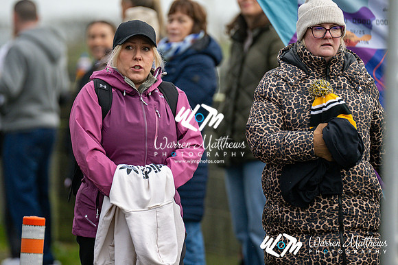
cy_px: 132
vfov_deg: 3.1
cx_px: 199
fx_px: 4972
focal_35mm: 450
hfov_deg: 4.6
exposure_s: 1/1600
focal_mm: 300
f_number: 2.8
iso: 500
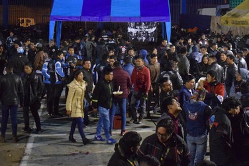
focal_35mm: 69
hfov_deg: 29.2
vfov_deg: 19.5
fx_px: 477
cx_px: 144
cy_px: 33
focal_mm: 24
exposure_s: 1/60
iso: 6400
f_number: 4
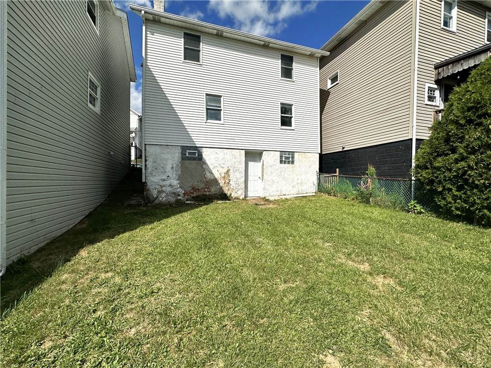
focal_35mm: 14
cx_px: 246
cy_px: 184
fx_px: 199
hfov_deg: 102.1
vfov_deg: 85.7
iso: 50
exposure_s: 1/4292
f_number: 2.2
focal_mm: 2.22
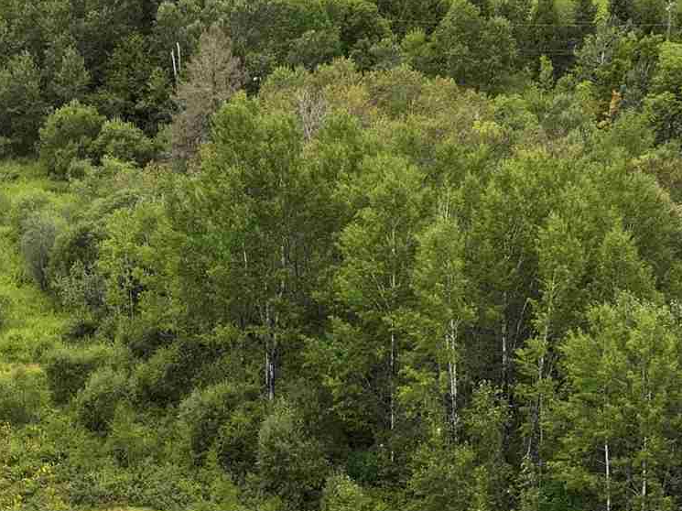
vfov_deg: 14.2
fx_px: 1950
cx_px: 201
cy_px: 714
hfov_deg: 19.7
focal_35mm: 99
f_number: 2.8
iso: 100
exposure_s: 1/800
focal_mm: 12.29
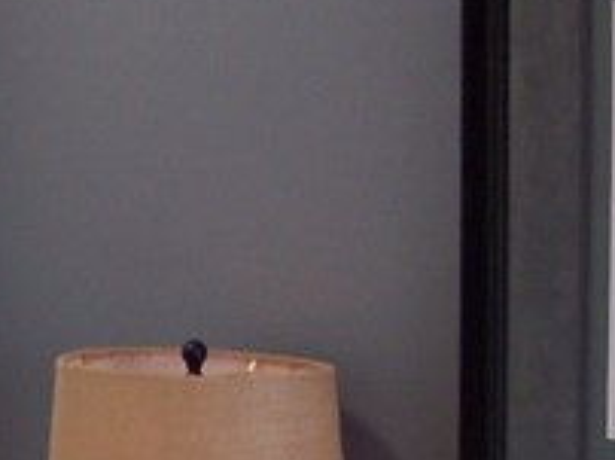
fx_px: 3425
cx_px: 12
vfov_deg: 7.6
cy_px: 515
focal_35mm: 193
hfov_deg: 10.2
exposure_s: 1/90
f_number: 2.8
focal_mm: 8
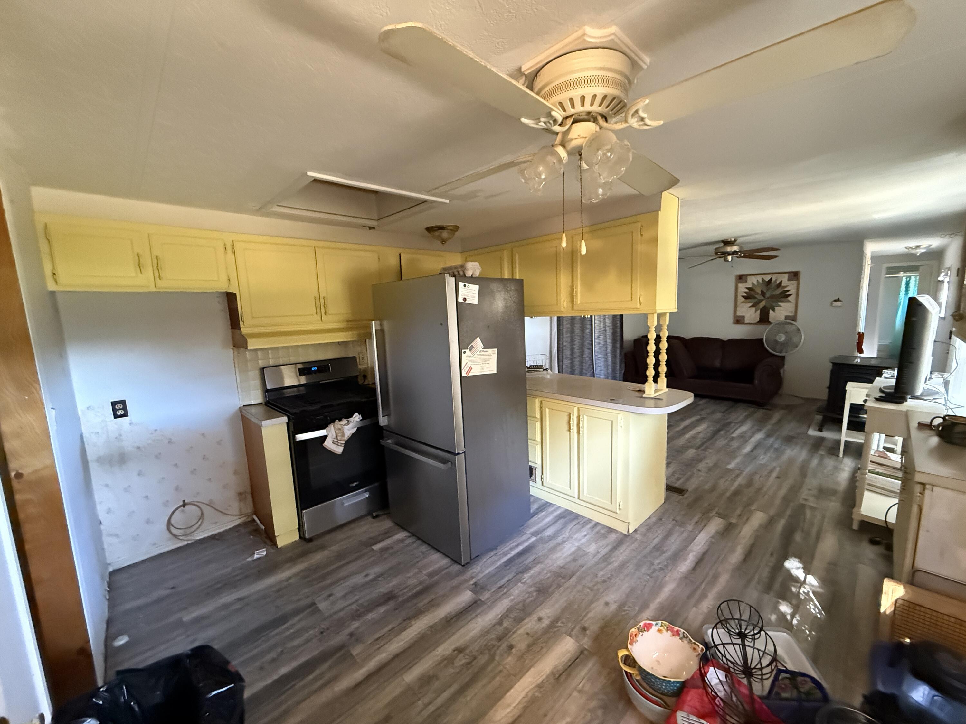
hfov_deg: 102.1
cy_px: 362
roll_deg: +1.5
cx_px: 483
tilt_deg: -8.4
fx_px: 391
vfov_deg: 85.7
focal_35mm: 14
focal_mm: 2.22
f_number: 2.2
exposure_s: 1/60
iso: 1000
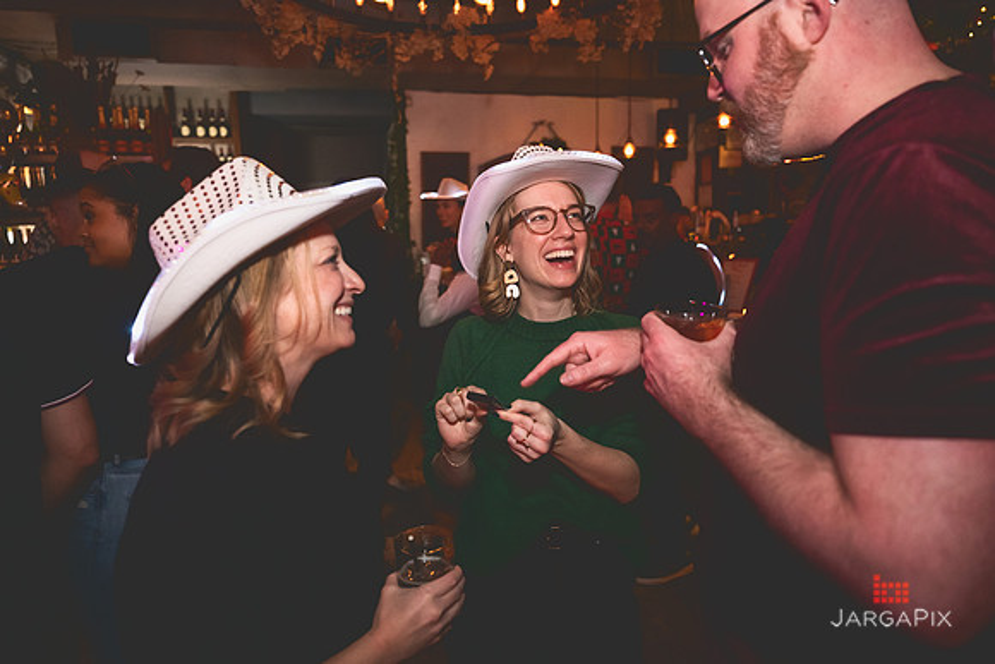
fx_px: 673
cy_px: 332
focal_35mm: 24
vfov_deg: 52.5
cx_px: 498
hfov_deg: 73.0
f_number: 2.8
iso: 3200
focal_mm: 24
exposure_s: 1/125
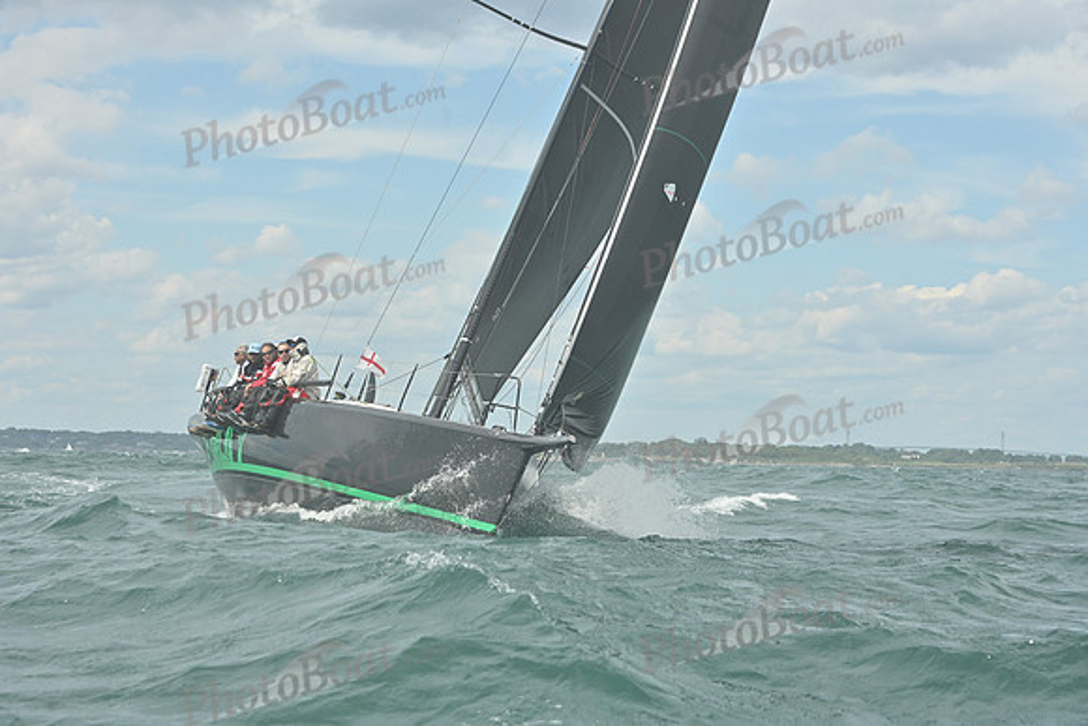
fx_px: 3023
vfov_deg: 13.7
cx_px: 544
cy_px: 363
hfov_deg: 20.4
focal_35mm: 100
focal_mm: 100
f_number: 10
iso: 320
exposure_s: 1/1250
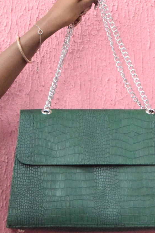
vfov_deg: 18.0
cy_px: 101
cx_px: 92
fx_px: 734
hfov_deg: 12.0
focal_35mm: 114
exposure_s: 1/100
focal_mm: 55
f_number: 8
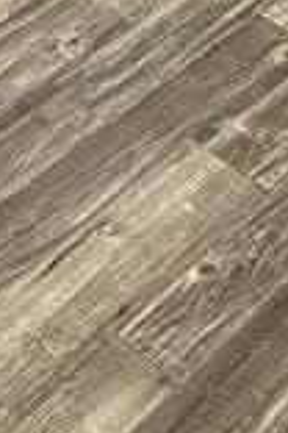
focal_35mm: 112
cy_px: -183
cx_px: -141
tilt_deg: -29.6
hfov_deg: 11.7
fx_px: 1344
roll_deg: -2.7
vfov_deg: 16.8
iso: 200
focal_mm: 2.22
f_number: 2.2
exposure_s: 1/120
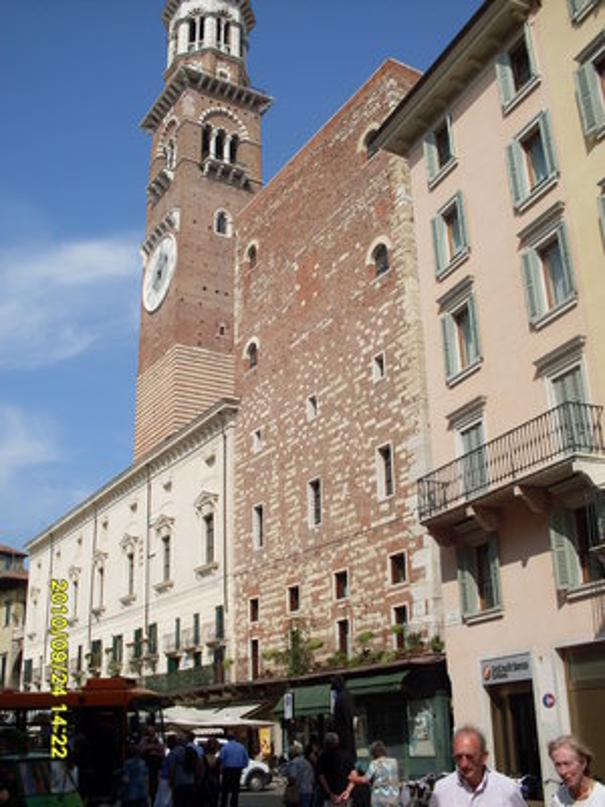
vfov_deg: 49.0
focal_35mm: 38
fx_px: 886
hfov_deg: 37.7
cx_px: 302
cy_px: 404
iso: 80
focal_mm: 6.3
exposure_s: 1/250
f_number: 8.4
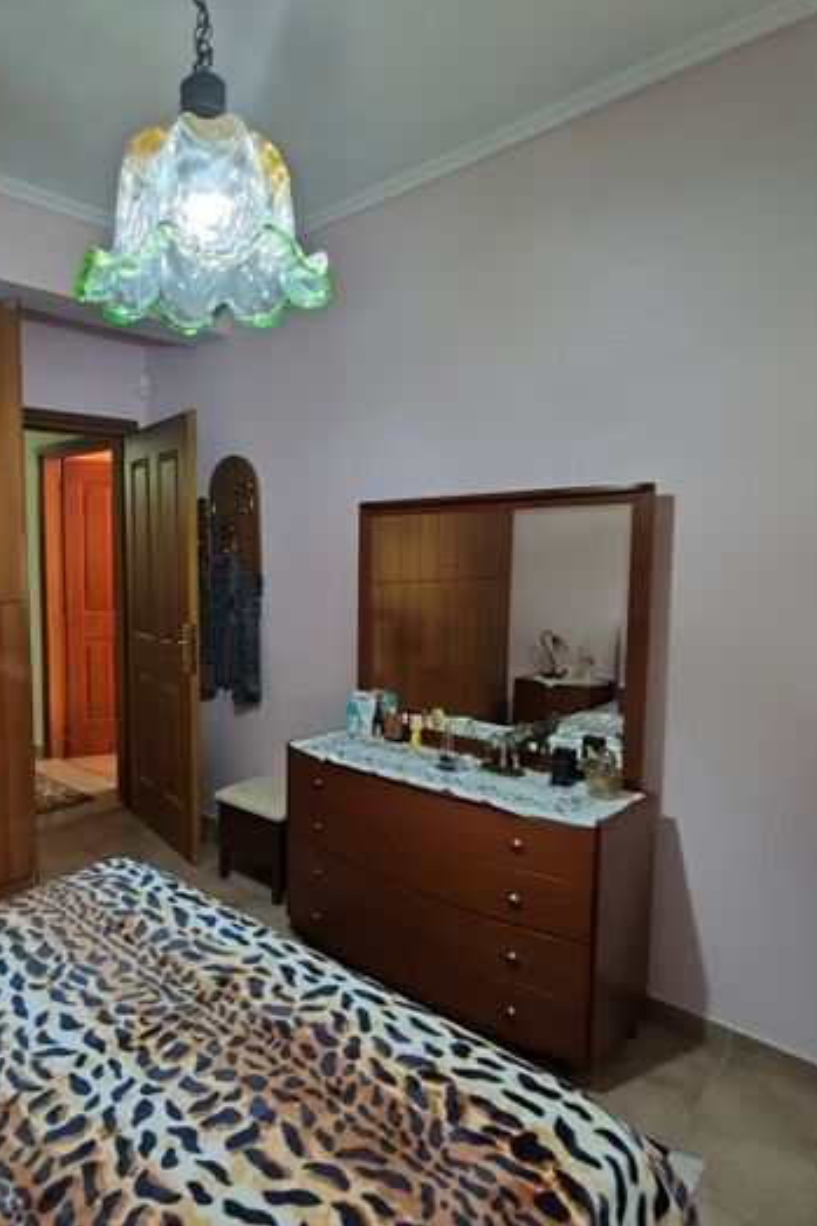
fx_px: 715
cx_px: 198
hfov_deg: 56.3
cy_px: 609
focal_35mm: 21
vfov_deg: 81.2
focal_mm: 1.65
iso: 320
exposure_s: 1/12.5
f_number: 2.2
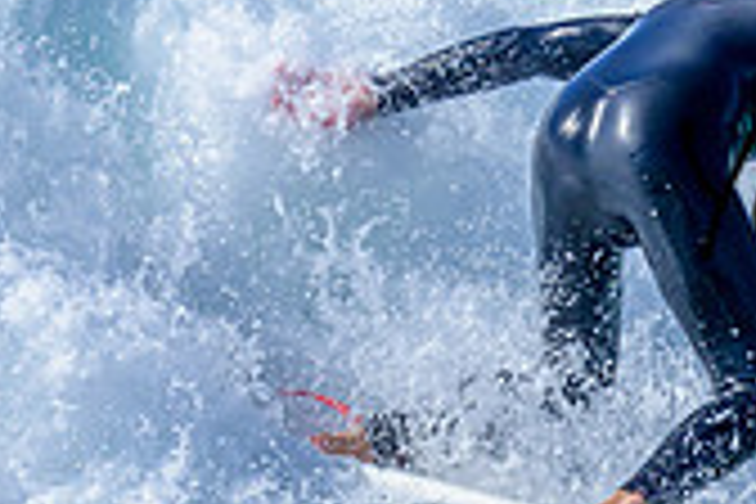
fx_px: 71100
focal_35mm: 3386
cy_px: -44
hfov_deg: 0.6
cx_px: 923
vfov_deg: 0.4
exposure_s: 1/2000
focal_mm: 800
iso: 400
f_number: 6.3
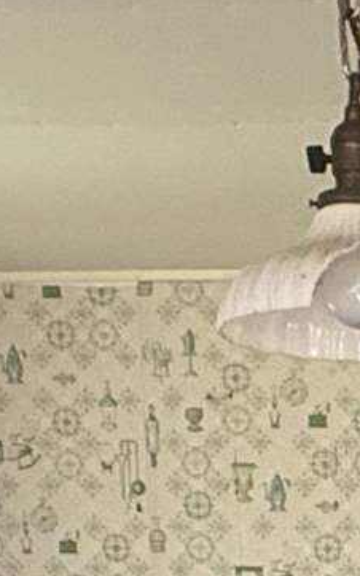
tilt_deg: -15.8
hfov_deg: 9.9
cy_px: 1254
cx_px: 604
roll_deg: +0.6
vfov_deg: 13.5
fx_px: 1980
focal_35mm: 126
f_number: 2.2
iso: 320
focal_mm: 2.22
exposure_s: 1/99
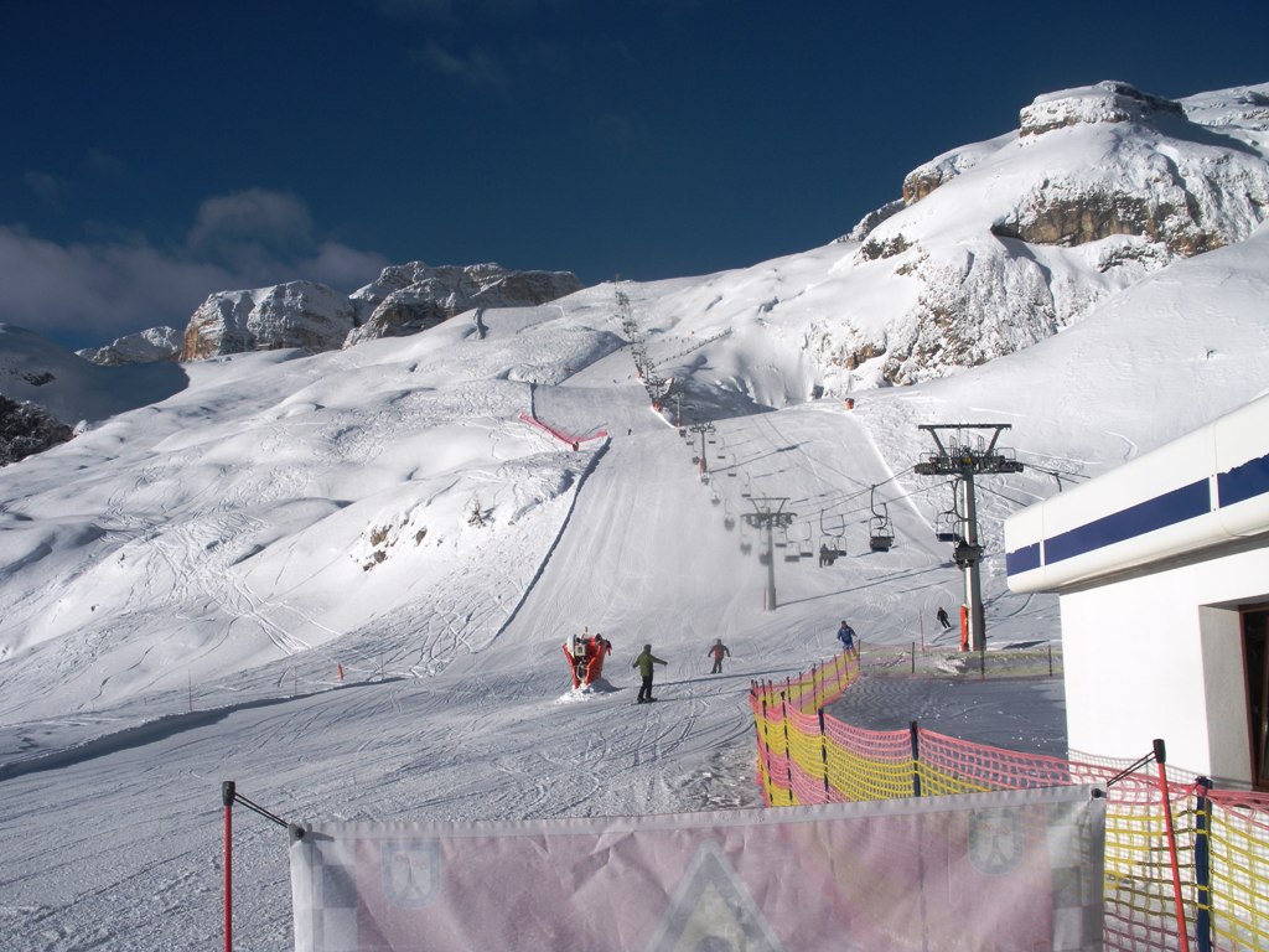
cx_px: 634
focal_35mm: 36
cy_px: 476
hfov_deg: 51.4
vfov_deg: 39.7
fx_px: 1320
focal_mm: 6.3
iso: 64
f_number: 5.6
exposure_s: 1/508
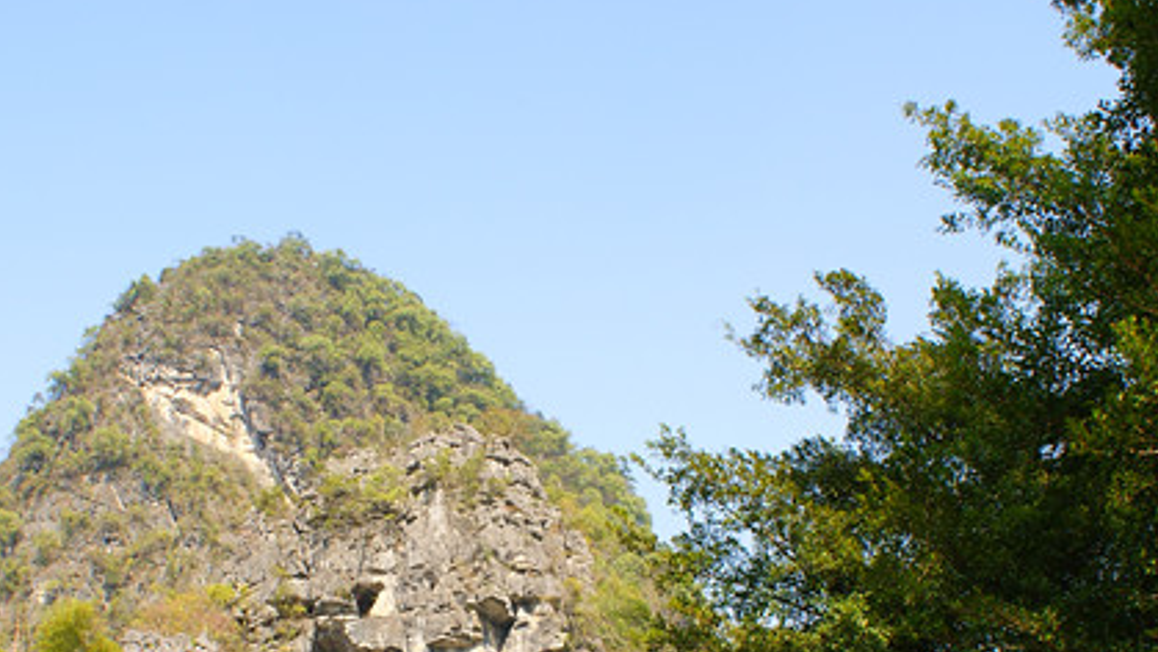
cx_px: 495
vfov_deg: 21.7
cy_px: 605
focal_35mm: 54
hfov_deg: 38.4
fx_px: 1659
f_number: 8
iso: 100
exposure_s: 1/100
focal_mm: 18
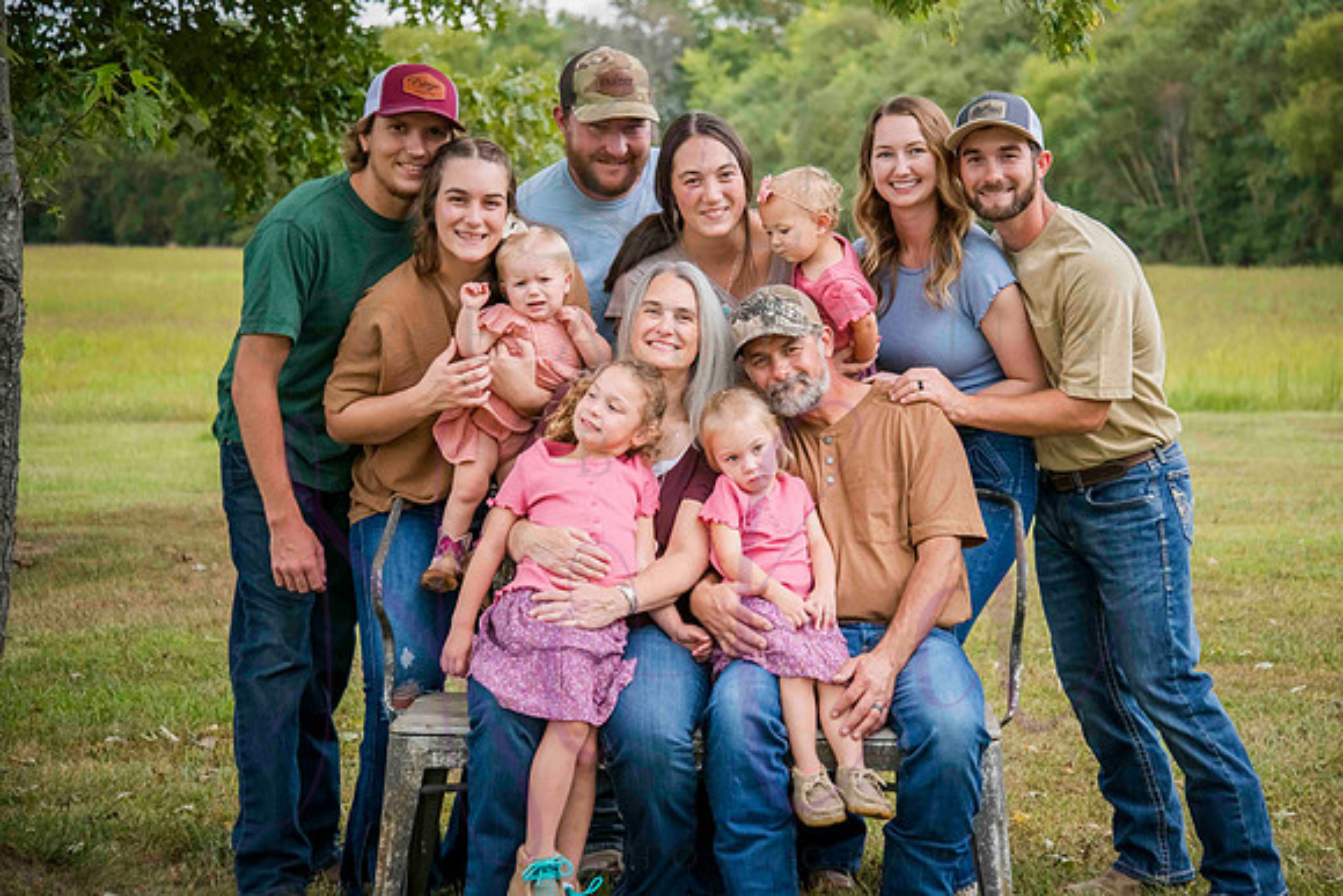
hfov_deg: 26.1
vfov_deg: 17.6
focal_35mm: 78
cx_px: 735
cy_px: 412
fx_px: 2898
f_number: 4.5
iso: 400
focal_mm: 70
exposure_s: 1/640
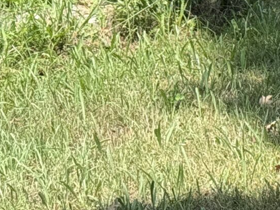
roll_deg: +0.3
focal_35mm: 223
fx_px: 1803
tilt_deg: -0.1
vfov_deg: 6.4
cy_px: -254
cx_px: 475
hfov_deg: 8.6
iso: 80
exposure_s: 1/2208
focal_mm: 6.76
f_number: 1.78
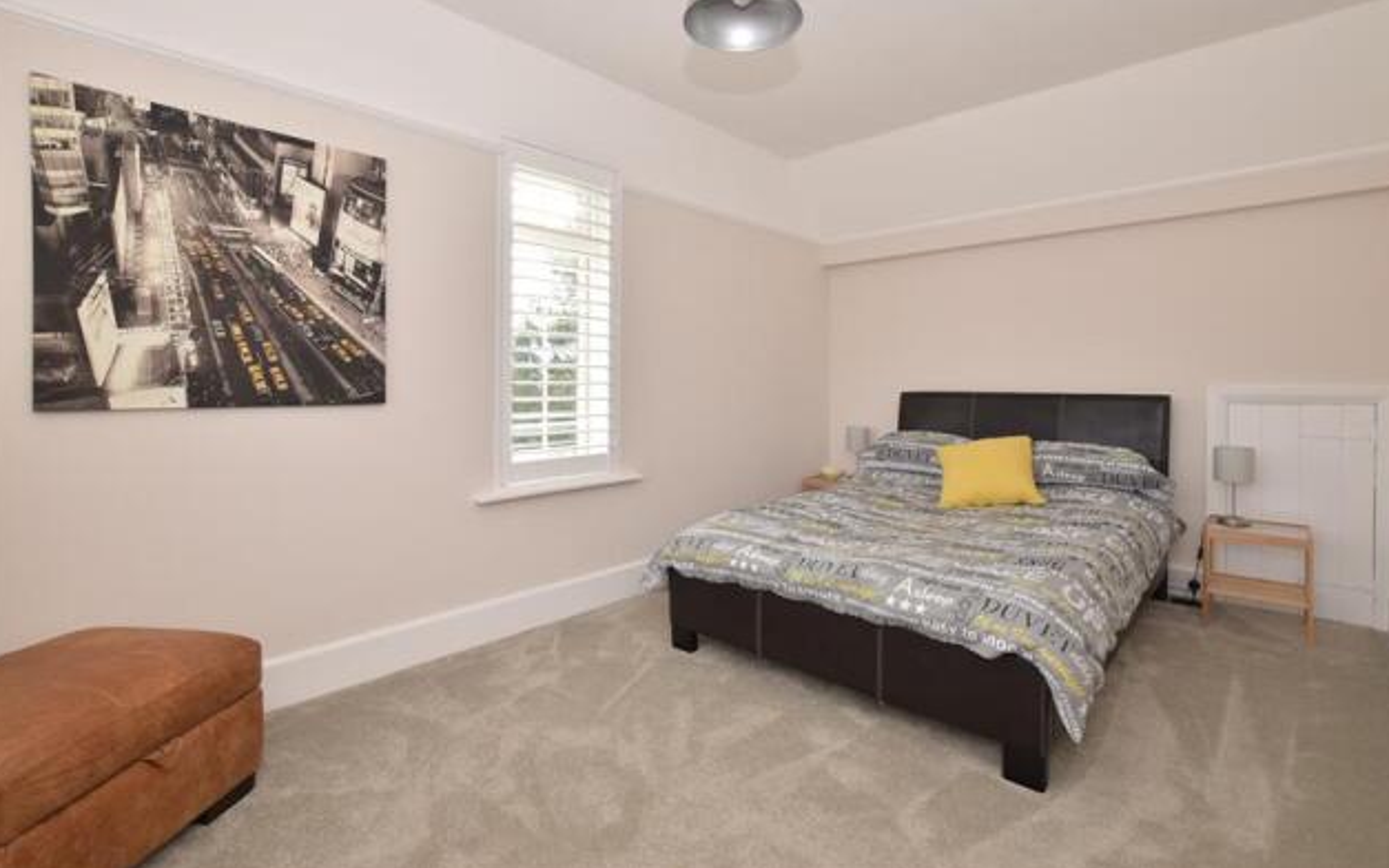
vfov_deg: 71.1
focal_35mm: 16
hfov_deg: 97.8
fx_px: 606
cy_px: 391
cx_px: 713
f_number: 9
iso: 500
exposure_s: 1/60
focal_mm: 10
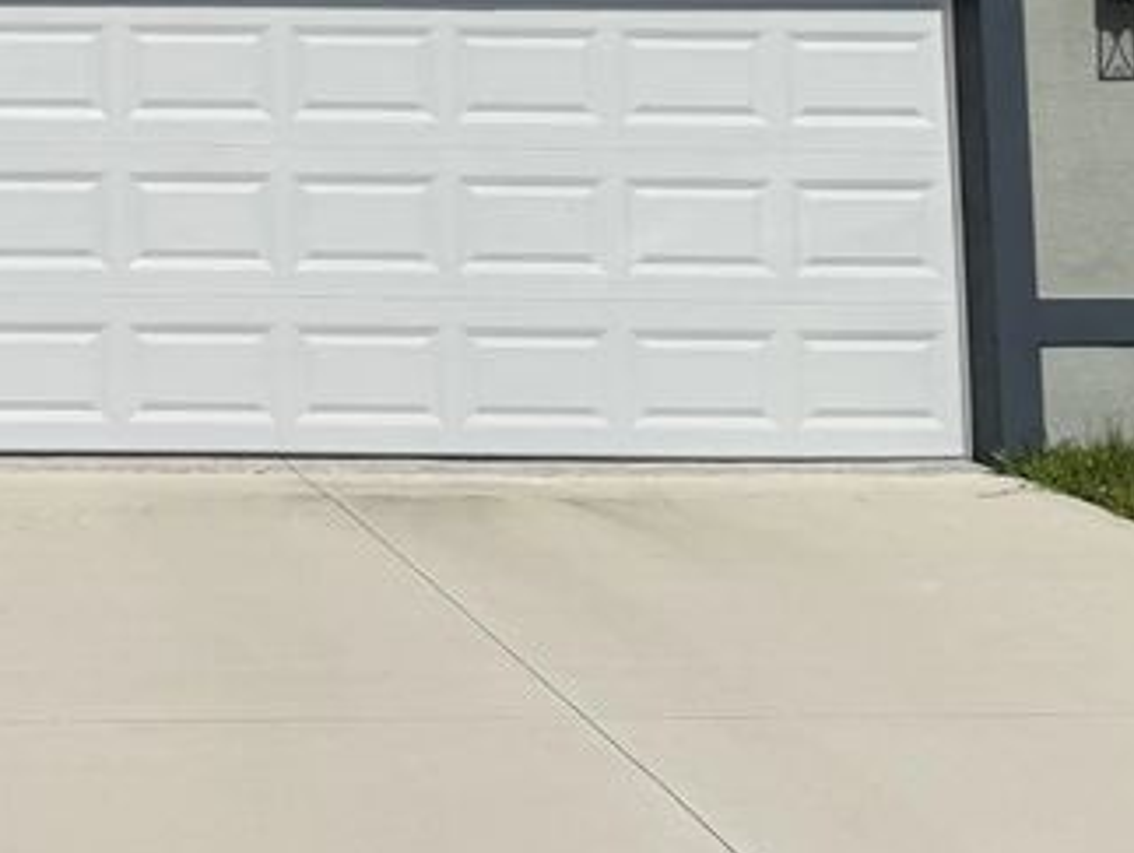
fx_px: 2492
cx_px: -123
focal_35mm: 76
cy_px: -144
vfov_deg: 18.5
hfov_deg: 23.9
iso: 80
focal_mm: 6.76
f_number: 1.78
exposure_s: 1/14286
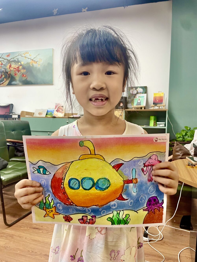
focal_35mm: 26
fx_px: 197
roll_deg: -1.1
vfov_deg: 67.3
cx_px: 98
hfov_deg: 53.1
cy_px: 131
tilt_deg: -2.8
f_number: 1.6
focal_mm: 4.2
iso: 64
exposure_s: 1/50
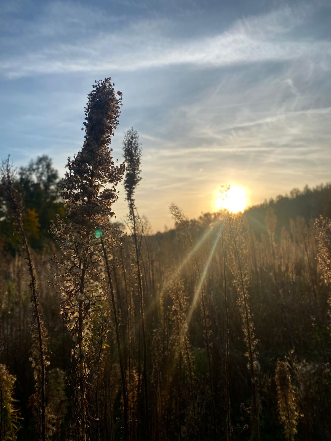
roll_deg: +2.8
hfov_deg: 53.1
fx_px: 331
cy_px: 220
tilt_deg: +4.5
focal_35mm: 26
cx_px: 166
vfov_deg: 67.3
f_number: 1.8
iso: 32
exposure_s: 1/1996
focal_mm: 4.25
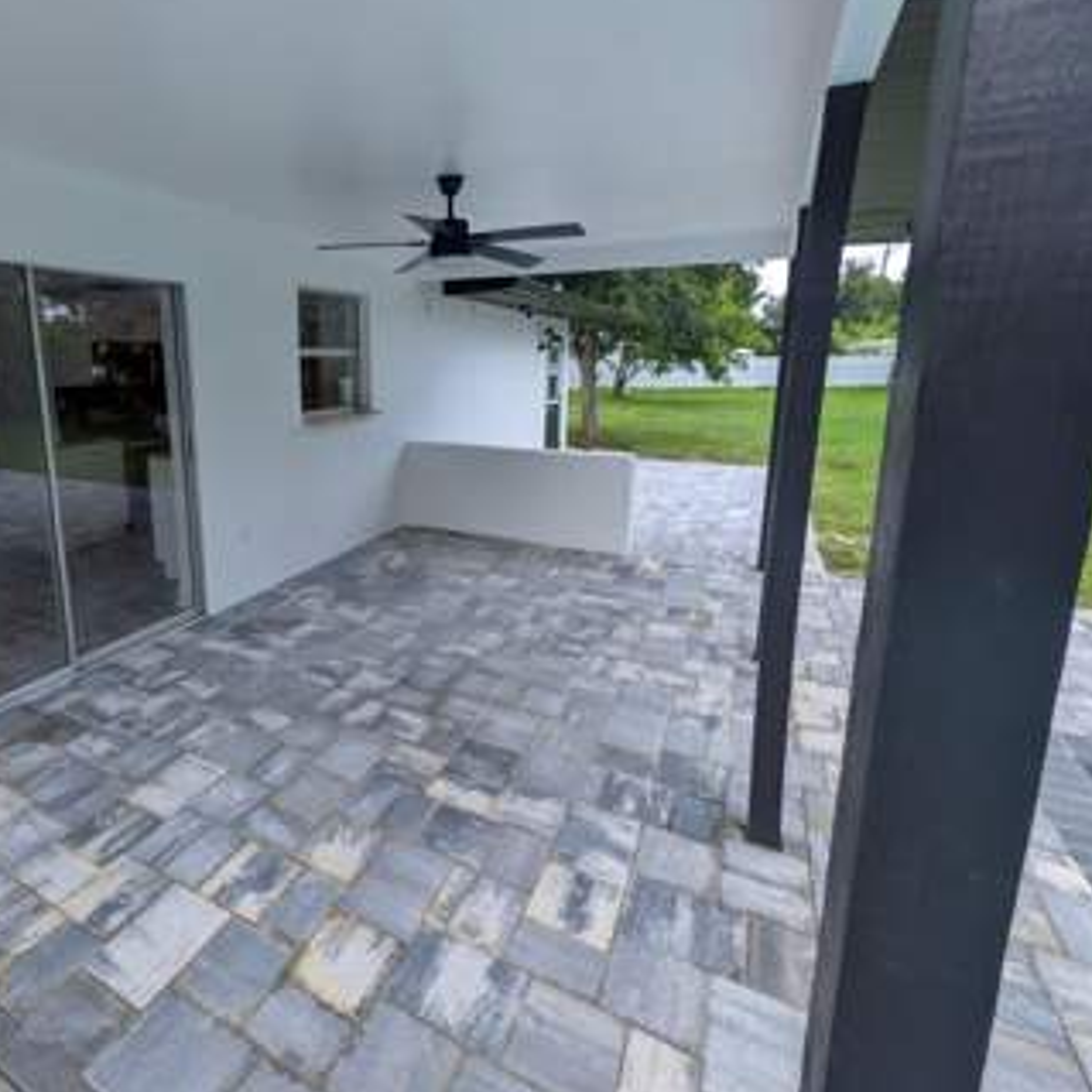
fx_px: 571
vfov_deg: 87.1
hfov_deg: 85.3
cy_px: 484
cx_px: 394
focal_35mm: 16
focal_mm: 2.02
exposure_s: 1/736
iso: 63
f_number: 1.7
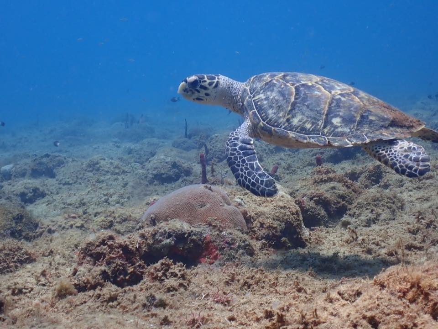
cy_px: 164
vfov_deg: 14.8
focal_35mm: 100
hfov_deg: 19.6
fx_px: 1265
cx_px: 219
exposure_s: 1/200
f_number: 4.9
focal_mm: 18
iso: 125
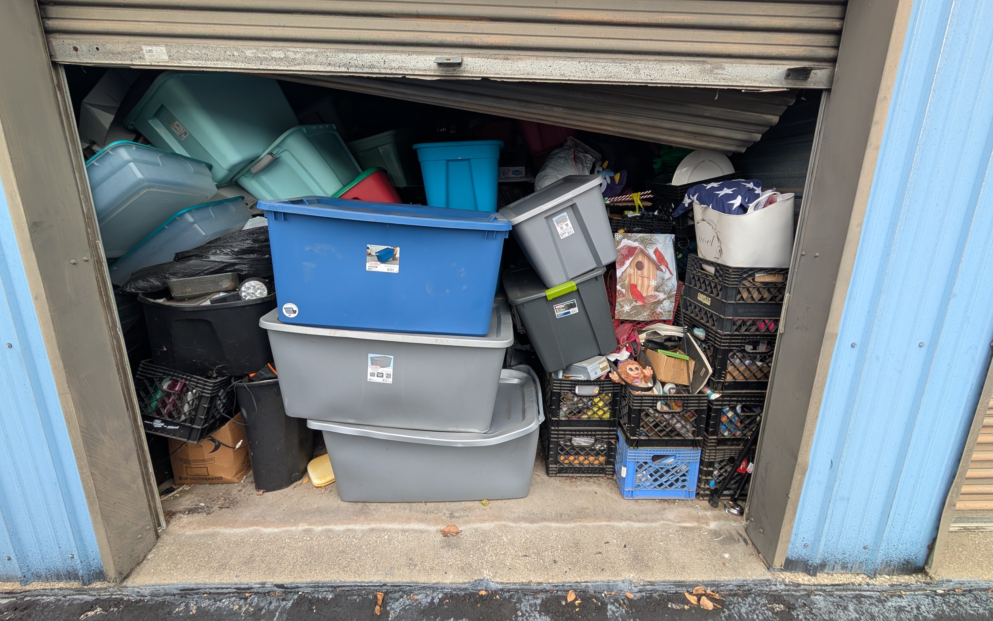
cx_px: 492
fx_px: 352
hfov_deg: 109.4
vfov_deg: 82.2
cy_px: 262
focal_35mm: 13
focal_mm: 2.02
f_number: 1.7
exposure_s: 1/373
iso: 54
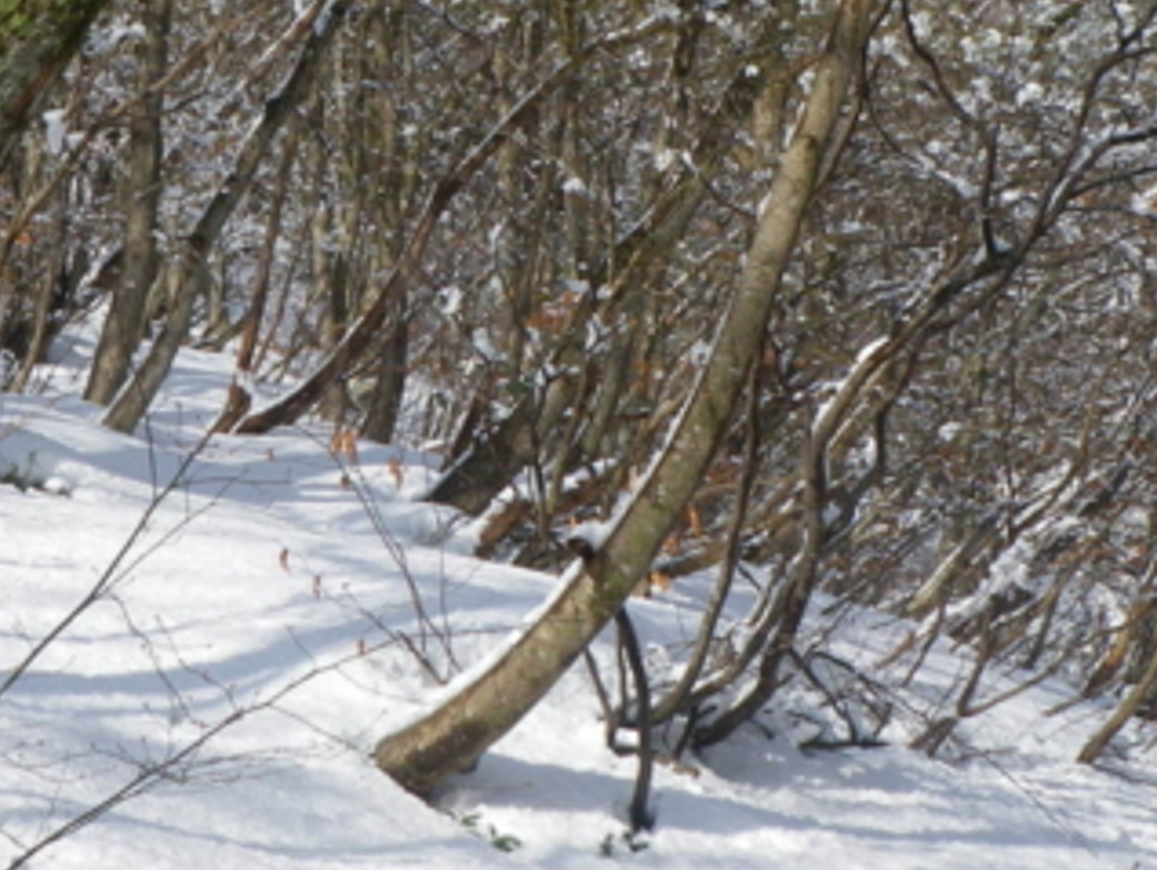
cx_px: 433
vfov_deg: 16.7
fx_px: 2944
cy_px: 182
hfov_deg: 22.2
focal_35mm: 88
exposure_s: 1/320
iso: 64
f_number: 6.3
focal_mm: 6.2
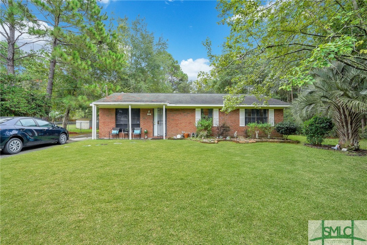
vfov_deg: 73.7
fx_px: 163
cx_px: 184
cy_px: 122
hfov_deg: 96.8
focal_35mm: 16
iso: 320
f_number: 9
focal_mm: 16
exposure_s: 1/50
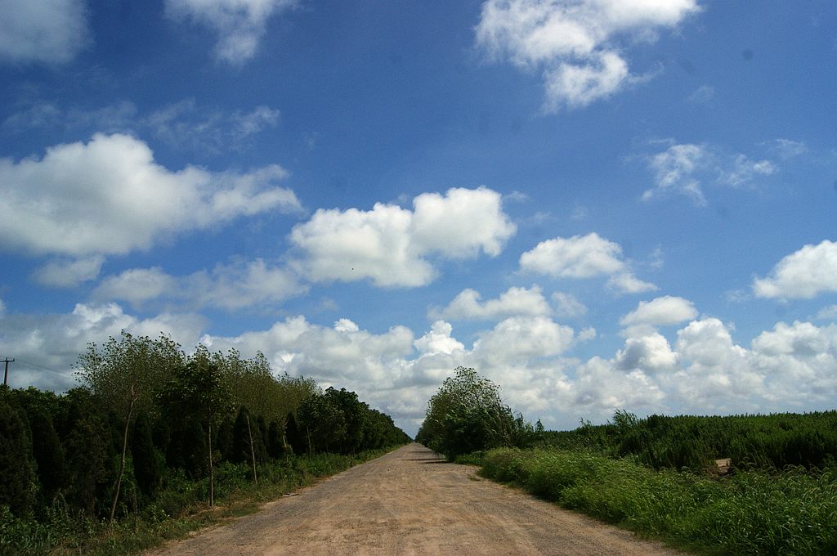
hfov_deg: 67.4
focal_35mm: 27
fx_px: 627
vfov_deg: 47.8
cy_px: 278
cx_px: 418
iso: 200
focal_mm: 18
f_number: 11
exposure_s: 1/1000
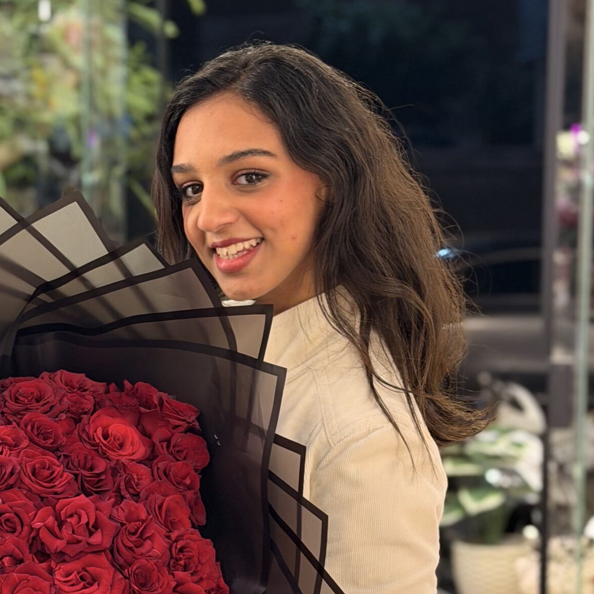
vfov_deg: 18.6
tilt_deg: -7.5
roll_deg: +0.7
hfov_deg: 18.5
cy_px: 377
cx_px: 108
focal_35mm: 93
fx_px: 1806
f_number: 1.78
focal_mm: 6.76
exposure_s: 1/50
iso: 200
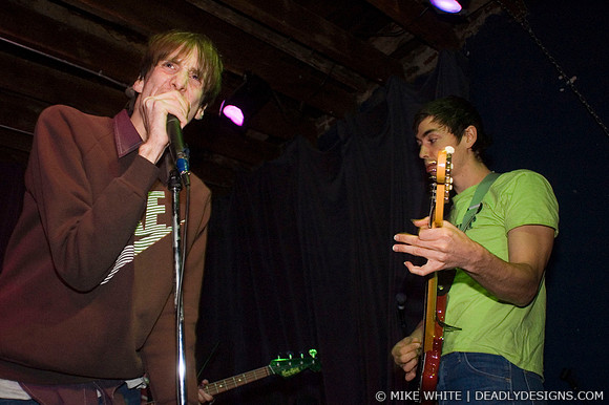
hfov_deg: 62.0
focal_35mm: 30
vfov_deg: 43.6
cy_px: 202
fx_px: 507
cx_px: 304
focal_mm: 20
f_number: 2.8
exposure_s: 1/15
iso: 800
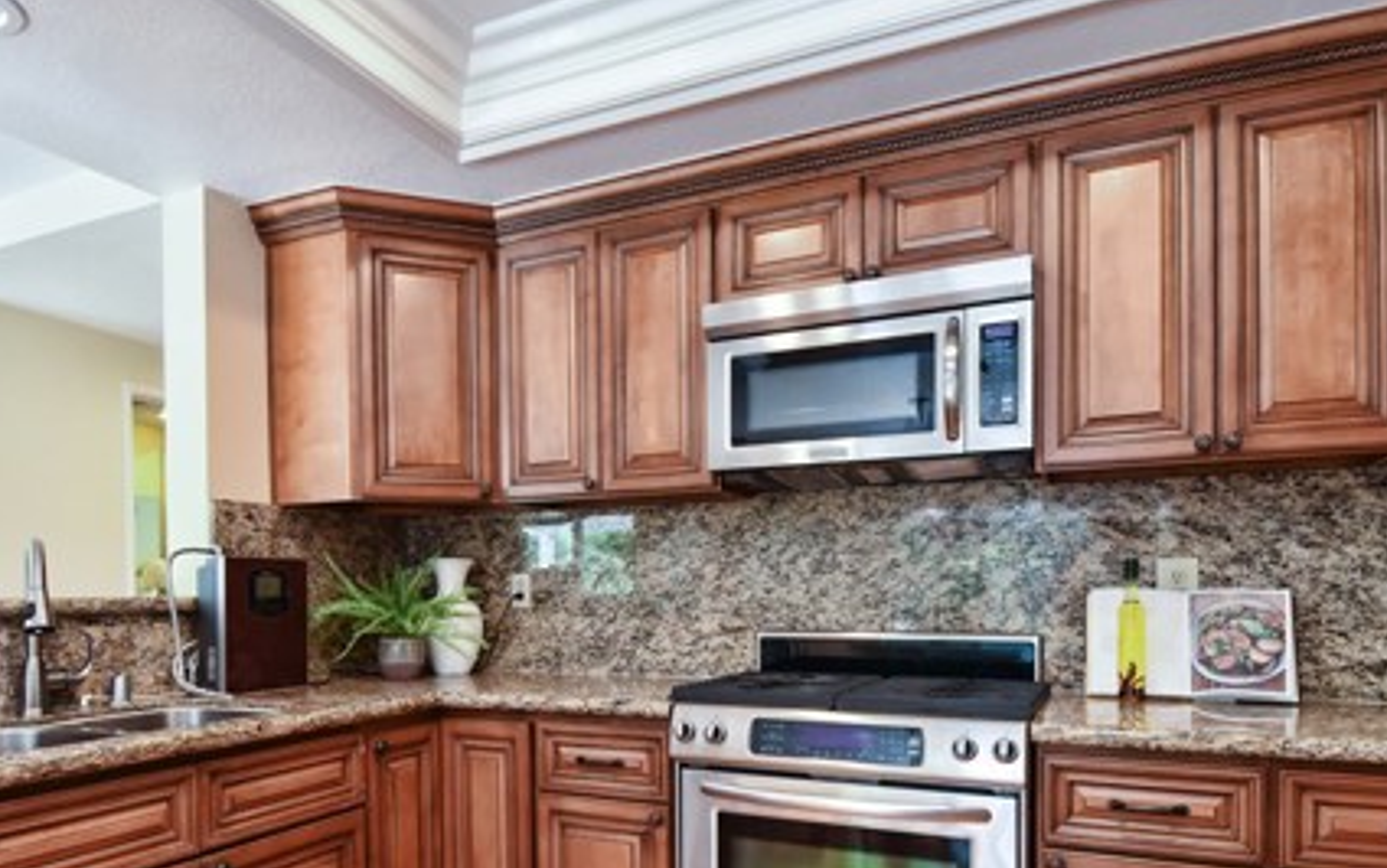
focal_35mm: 23
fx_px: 870
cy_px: 602
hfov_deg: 76.9
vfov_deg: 51.7
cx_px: 617
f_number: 8
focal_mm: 10
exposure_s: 1/20
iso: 800
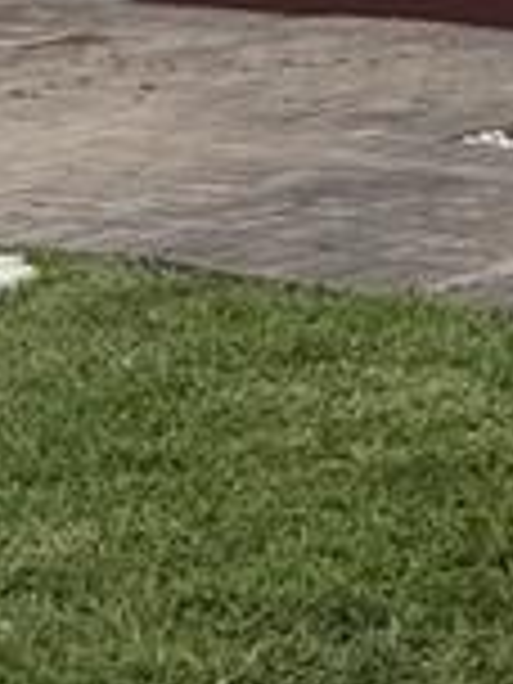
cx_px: 1480
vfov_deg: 9.9
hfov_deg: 7.1
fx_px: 3735
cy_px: -554
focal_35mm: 189
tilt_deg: +1.0
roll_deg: +2.0
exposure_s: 1/1522
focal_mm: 6.76
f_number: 1.78
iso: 80
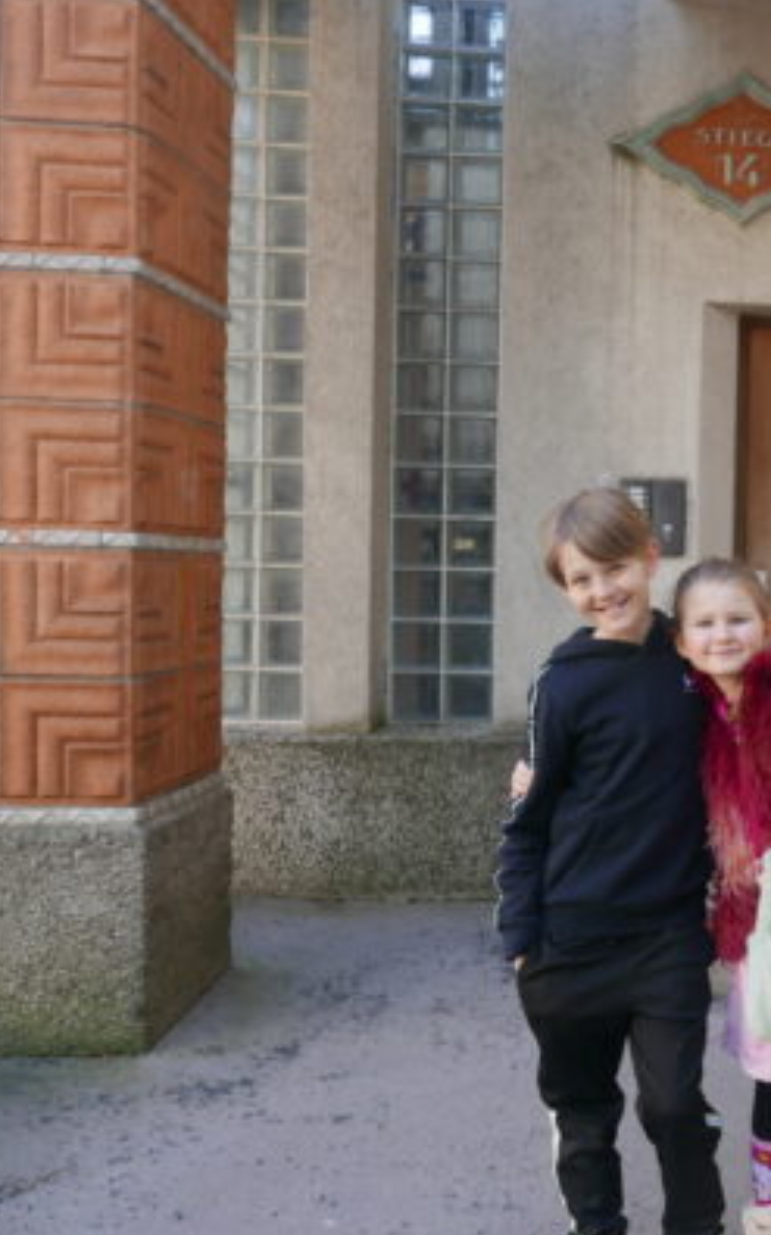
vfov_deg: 52.8
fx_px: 1246
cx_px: 862
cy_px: 621
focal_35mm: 37
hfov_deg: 30.5
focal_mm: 10.9
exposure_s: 1/125
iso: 200
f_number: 3.5
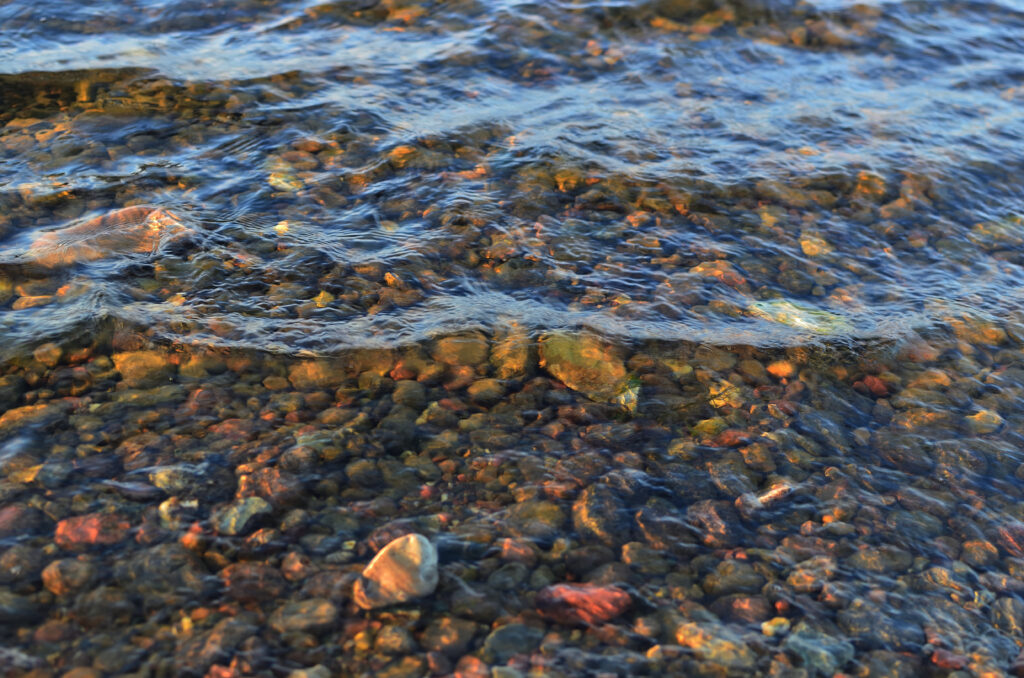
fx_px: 1490
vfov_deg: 25.6
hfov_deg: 37.9
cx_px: 512
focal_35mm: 52
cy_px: 339
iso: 160
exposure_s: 1/50
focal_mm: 35
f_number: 4
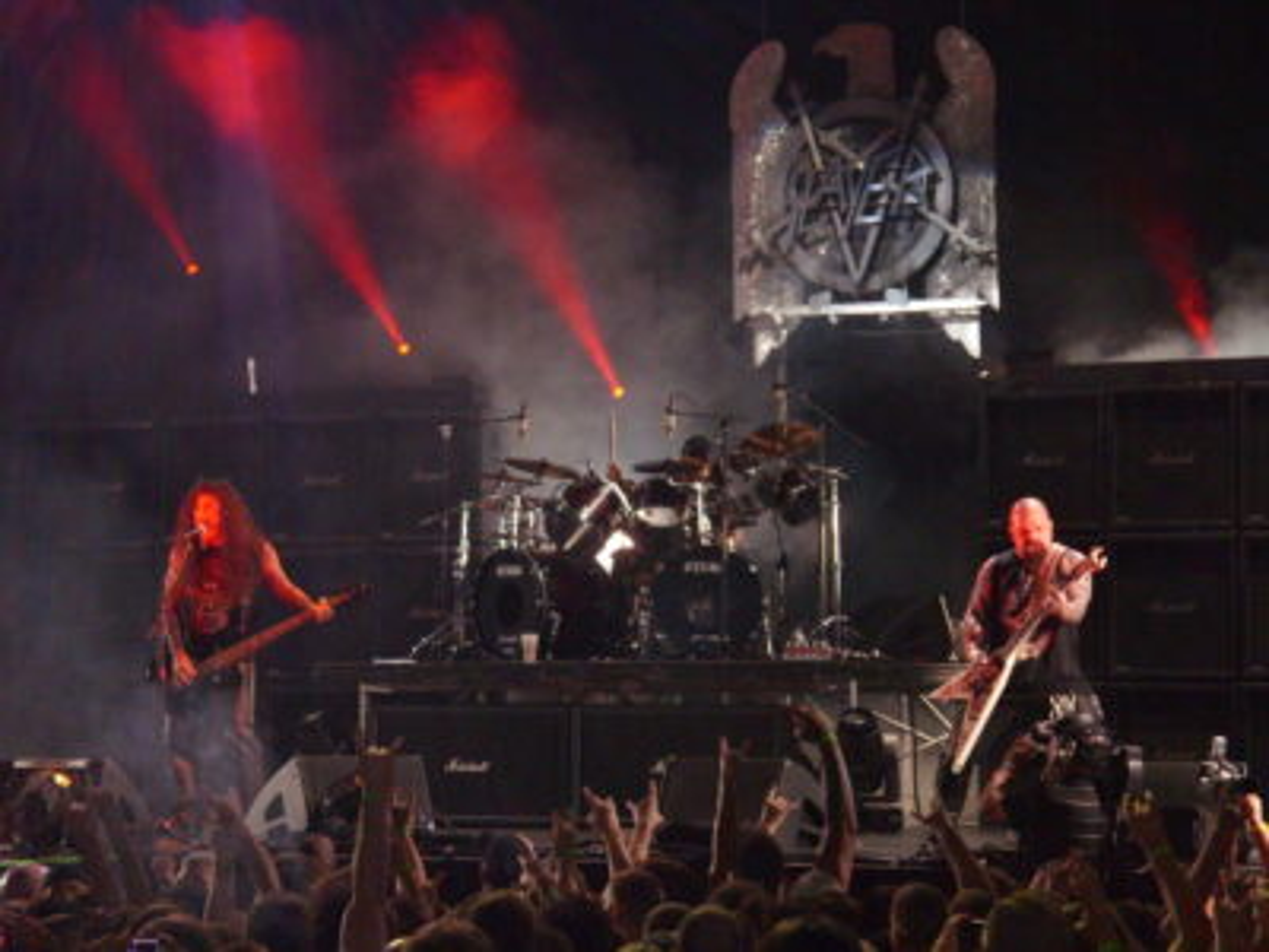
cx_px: 634
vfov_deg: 11.6
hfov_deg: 15.4
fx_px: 4692
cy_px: 476
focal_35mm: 128
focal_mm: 21.3
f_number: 3.9
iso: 400
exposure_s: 1/148
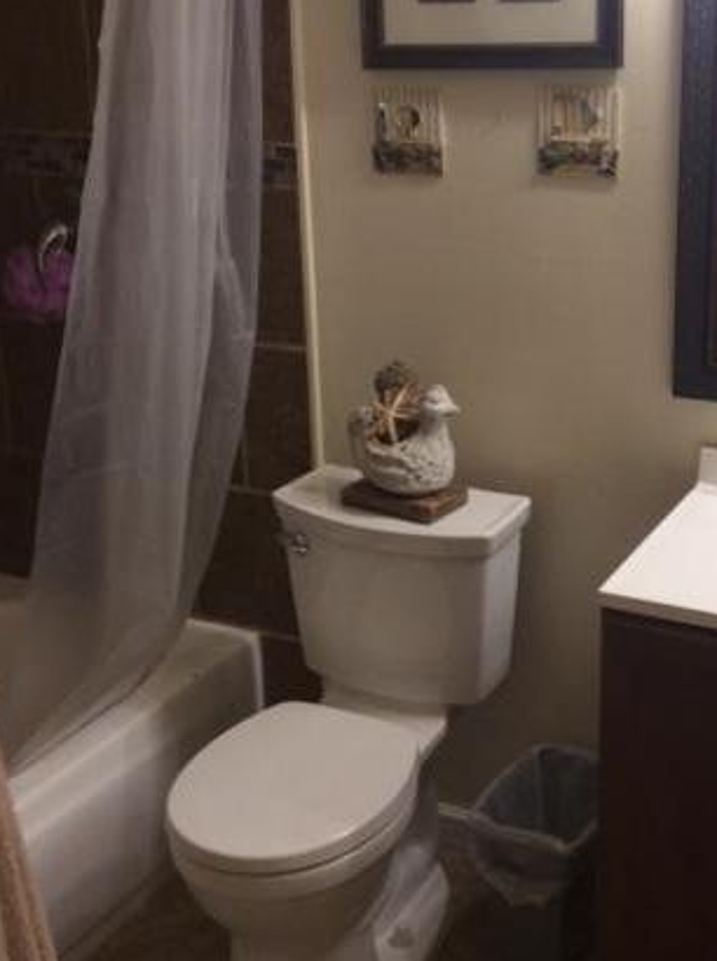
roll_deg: +0.4
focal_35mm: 50
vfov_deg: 38.2
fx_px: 1385
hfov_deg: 28.8
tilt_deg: -17.6
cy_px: 403
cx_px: 473
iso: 40
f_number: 2.4
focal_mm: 3.3
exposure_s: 1/24
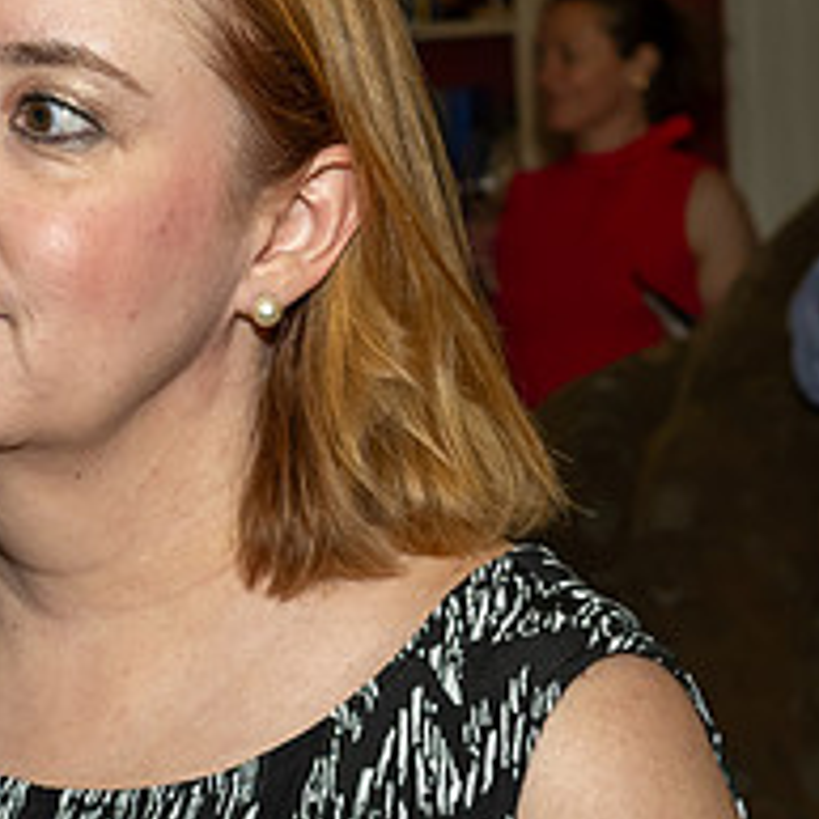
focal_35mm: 196
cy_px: 633
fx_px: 5246
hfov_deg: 8.9
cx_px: -56
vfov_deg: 8.9
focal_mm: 38
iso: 400
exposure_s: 1/250
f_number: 6.3
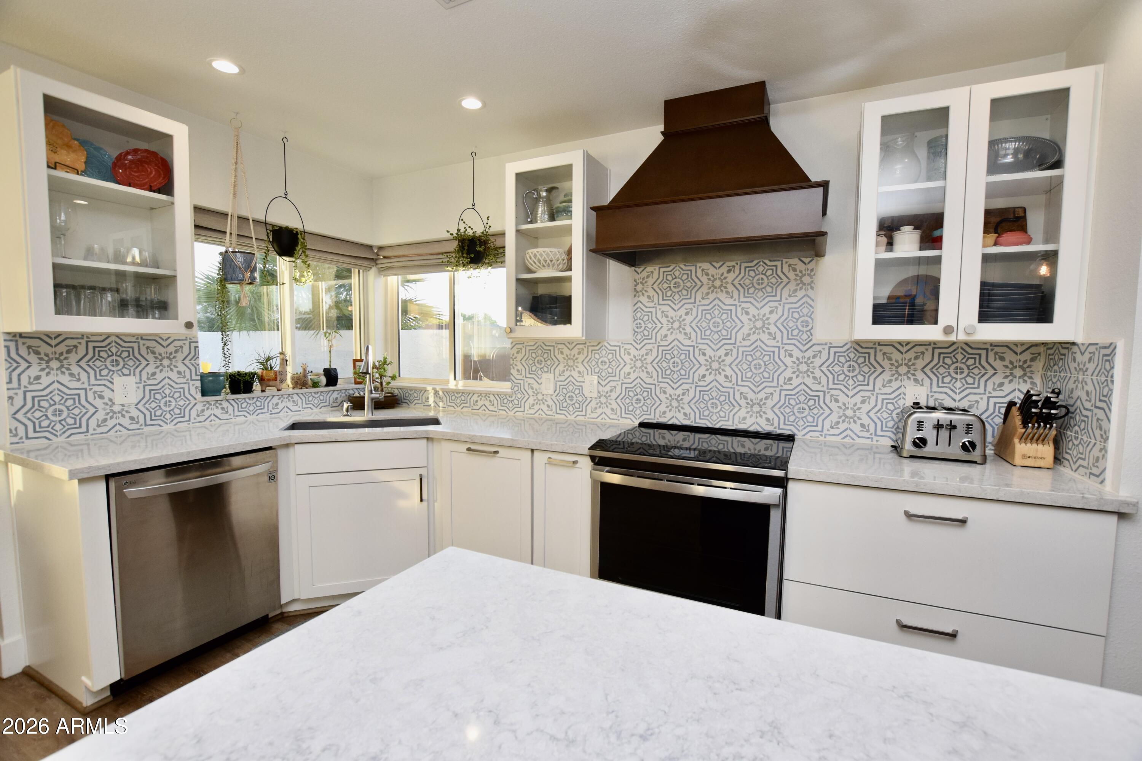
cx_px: 571
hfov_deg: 100.4
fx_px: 476
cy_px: 380
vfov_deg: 77.3
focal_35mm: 15
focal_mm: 10
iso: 640
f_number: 5.6
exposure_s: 1/125
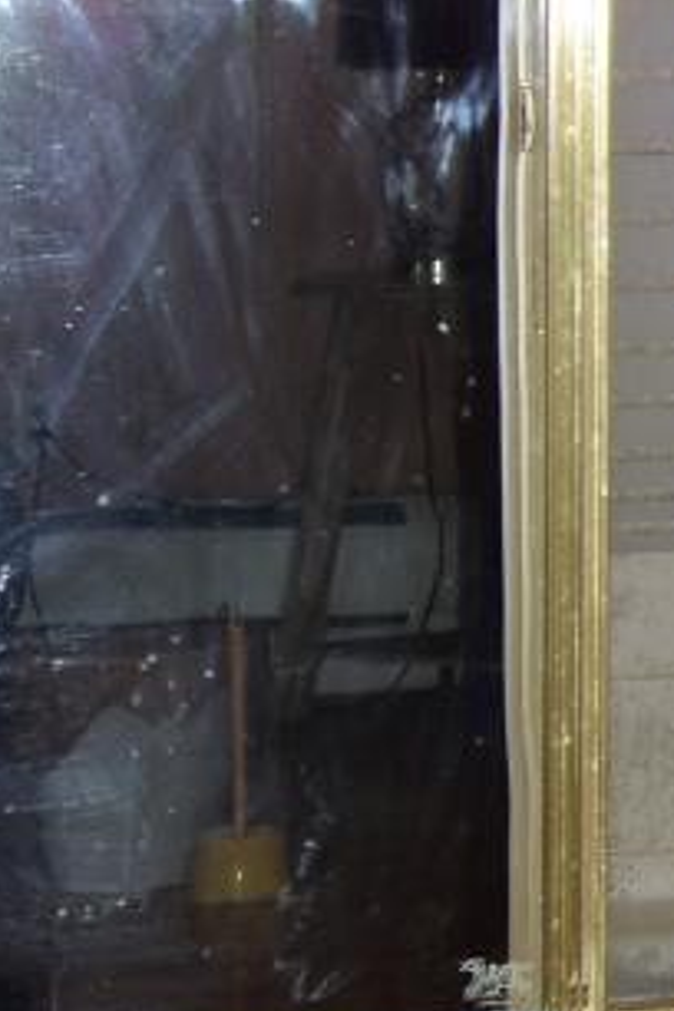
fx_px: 5504
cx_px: 2080
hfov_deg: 6.4
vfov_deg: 10.4
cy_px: -86
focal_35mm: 196
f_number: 5.6
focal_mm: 20
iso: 100
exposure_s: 1/60
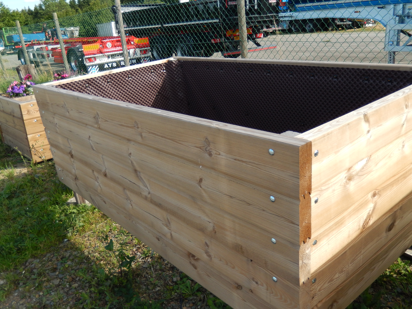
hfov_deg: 56.8
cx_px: 206
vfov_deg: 44.2
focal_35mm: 32
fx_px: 381
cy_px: 154
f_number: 3.8
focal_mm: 5.7
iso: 125
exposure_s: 1/400
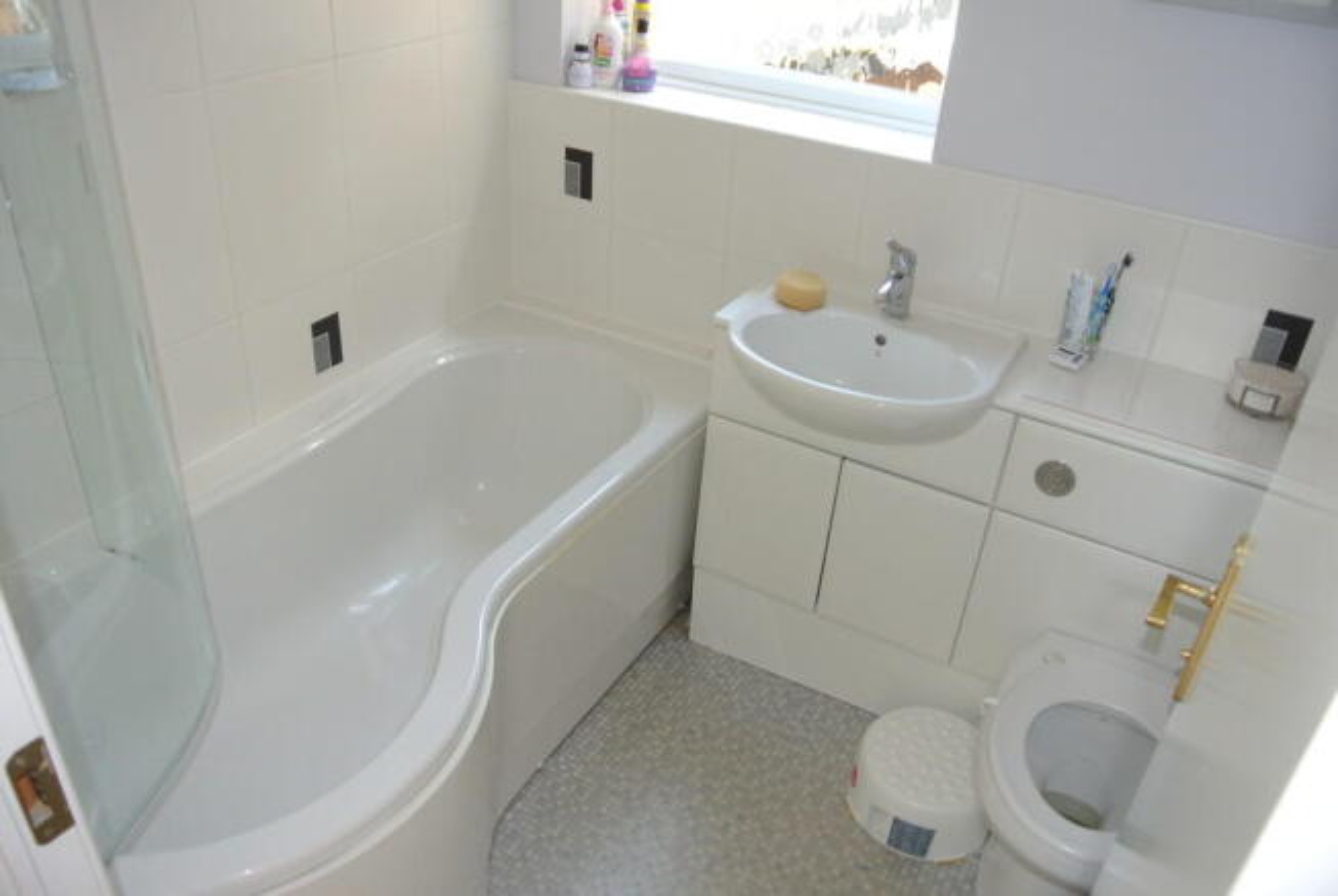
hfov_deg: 67.3
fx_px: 1005
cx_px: 669
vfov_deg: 48.0
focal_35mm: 27
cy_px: 448
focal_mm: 10
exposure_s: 1/60
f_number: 3.5
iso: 280
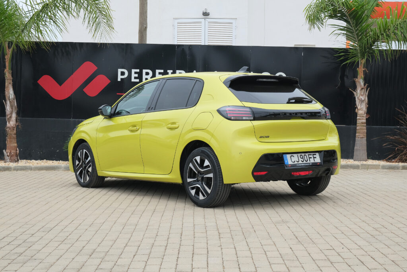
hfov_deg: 34.5
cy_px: 136
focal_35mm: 58
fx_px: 656
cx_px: 204
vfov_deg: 23.4
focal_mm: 38.5
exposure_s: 1/320
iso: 320
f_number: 9
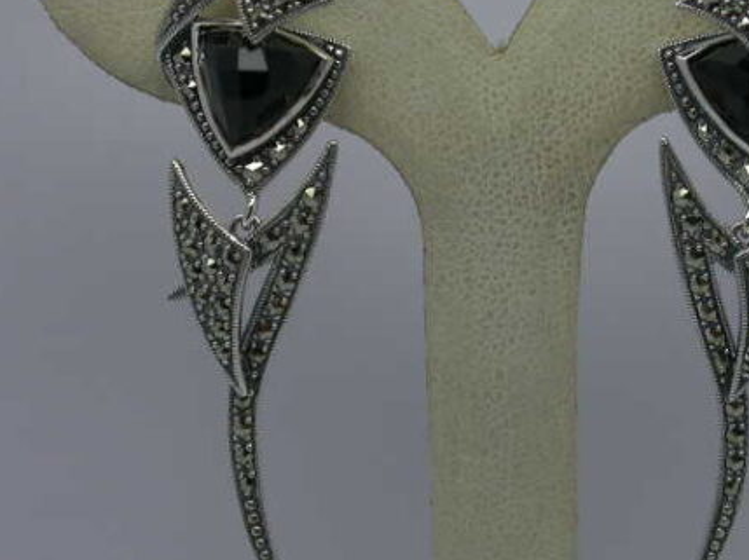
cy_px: 244
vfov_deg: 12.4
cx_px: 487
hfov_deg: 16.5
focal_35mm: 119
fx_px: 2573
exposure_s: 1/173
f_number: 4.1
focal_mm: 17.7
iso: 100
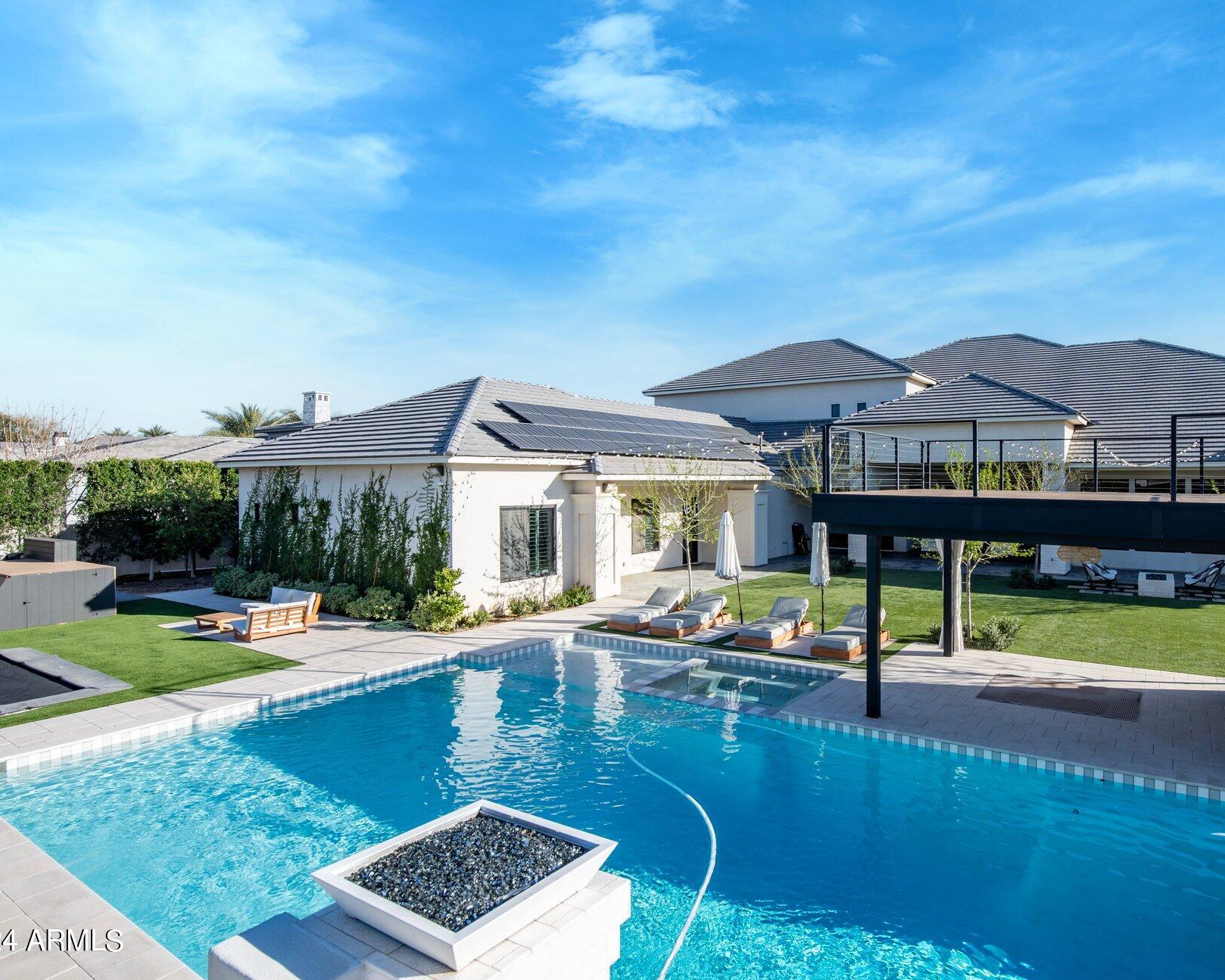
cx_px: 725
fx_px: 689
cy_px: 471
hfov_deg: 82.4
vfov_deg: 70.8
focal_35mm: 19
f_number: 11
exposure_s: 1/160
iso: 250
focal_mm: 16
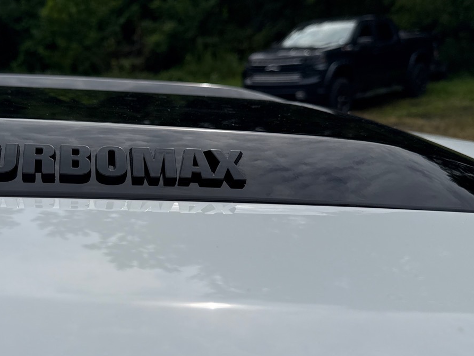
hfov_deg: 42.5
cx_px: 120
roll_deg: +5.0
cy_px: 208
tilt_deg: -14.4
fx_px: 589
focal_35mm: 43
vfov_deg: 33.5
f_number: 1.78
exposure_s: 1/8130
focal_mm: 6.76
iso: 80
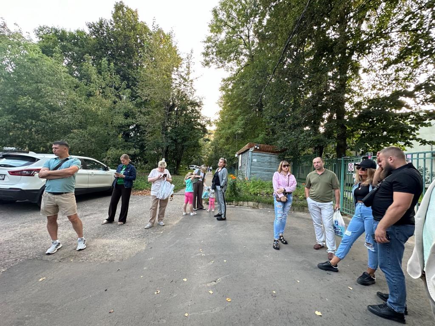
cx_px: 218
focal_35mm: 14
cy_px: 163
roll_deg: -3.1
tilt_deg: +3.3
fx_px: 176
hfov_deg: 102.1
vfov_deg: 85.7
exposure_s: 1/99
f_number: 2.2
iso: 200
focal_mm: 2.22
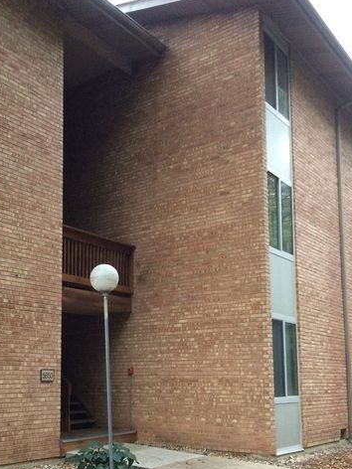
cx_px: 108
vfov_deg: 45.0
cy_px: 319
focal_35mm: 41
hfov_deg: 34.7
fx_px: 556
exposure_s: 1/30
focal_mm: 4.15
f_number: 2.2
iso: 250
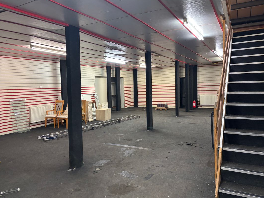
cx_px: 134
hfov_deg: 65.3
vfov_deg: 51.4
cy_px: 96
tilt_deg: -3.8
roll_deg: +3.3
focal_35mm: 27
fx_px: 206
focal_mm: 5.96
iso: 250
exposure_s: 1/50
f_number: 1.6
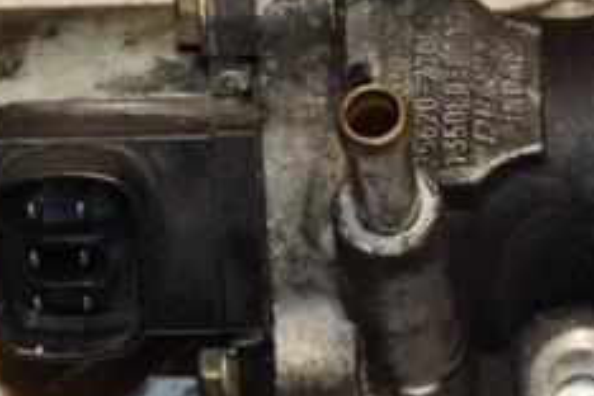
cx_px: 520
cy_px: 117
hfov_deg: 7.6
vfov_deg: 5.1
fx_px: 4438
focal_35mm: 269
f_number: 7.1
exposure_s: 1/200
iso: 800
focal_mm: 70
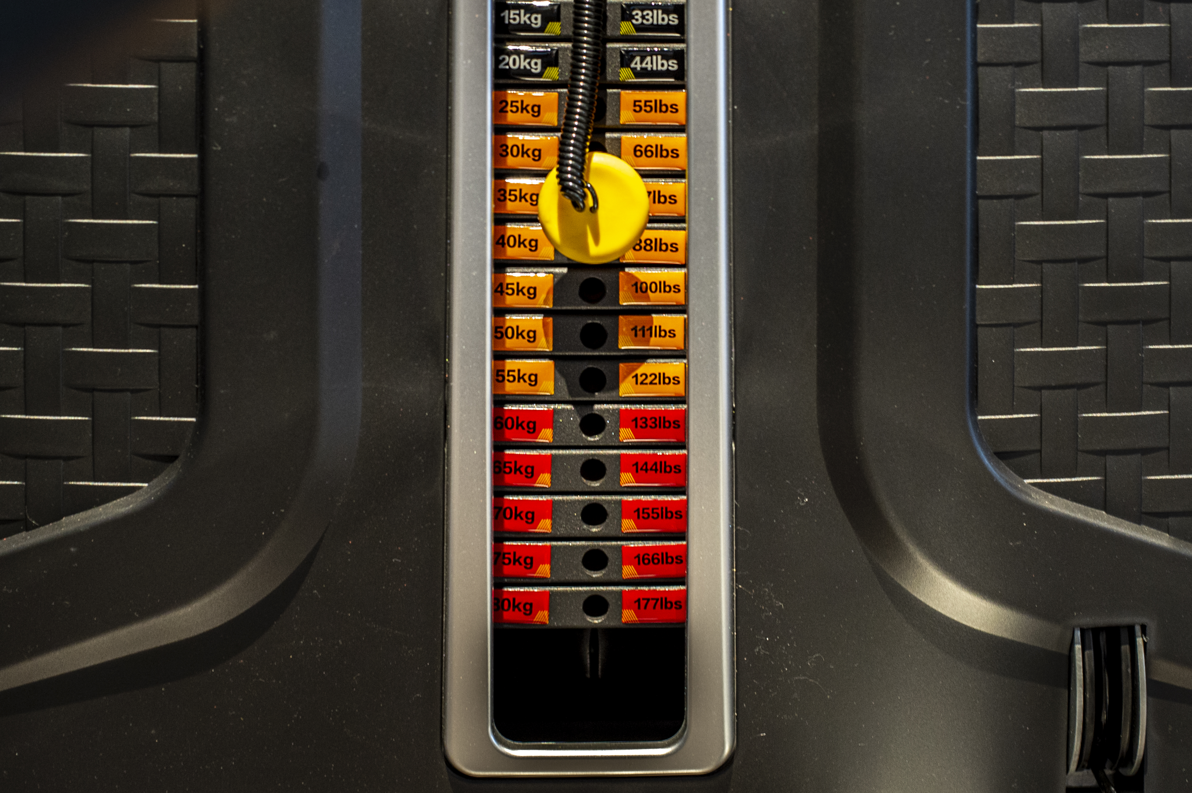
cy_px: 396
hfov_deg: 39.6
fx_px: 1655
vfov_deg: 27.0
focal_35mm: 50
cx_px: 596
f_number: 4
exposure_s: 1/10
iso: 800
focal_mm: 50
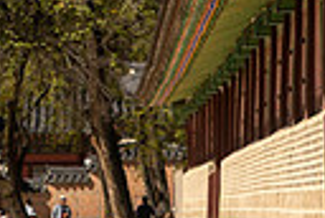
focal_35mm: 352
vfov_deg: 3.9
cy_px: 26
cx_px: -346
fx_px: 3185
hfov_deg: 5.7
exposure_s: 1/640
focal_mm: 70
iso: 64
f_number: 5
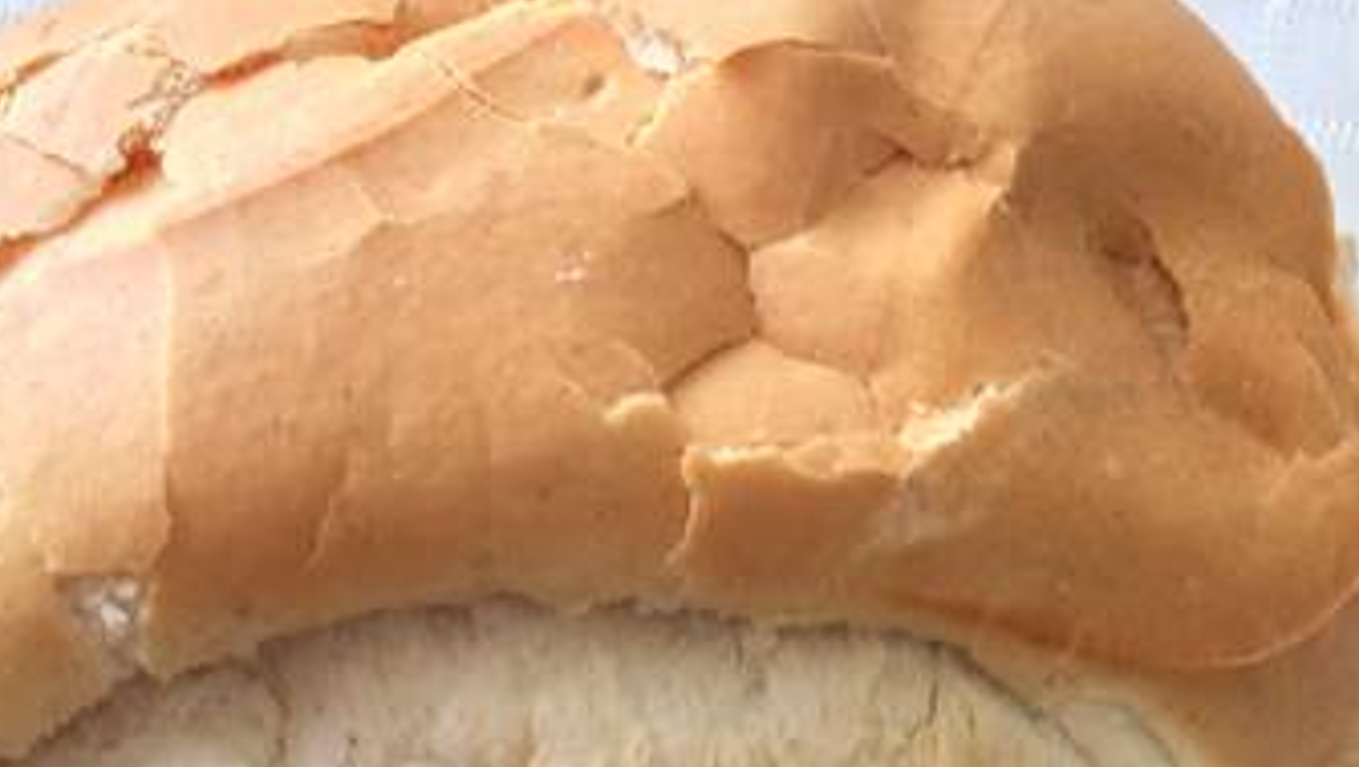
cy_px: 341
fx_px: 1875
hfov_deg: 39.8
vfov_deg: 23.1
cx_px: 588
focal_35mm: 52
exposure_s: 1/30
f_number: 2.2
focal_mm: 4.12
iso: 125
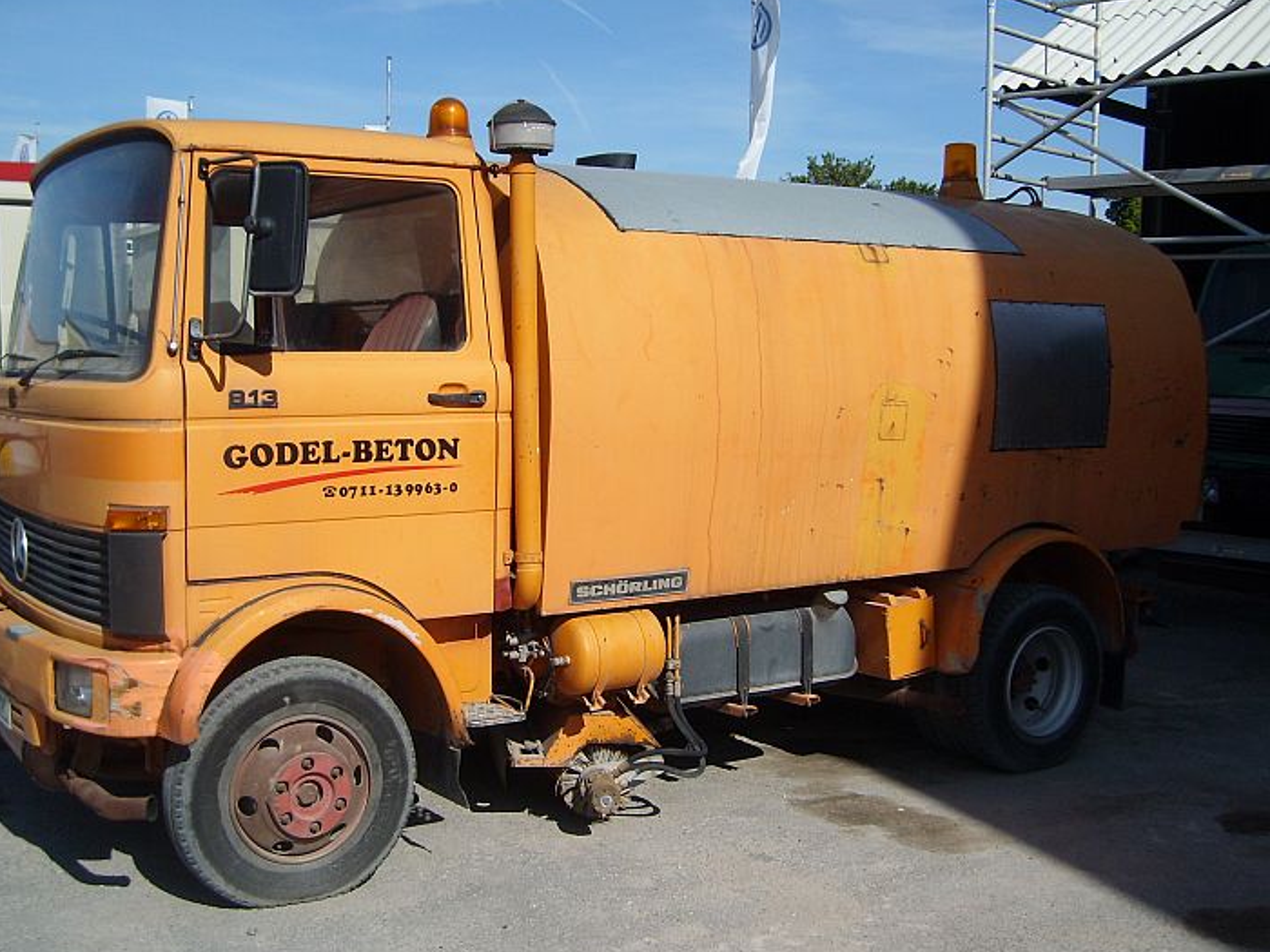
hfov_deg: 46.8
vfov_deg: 36.0
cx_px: 606
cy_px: 470
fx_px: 1468
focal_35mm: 40
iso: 50
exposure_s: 1/438
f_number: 7.1
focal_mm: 5.8
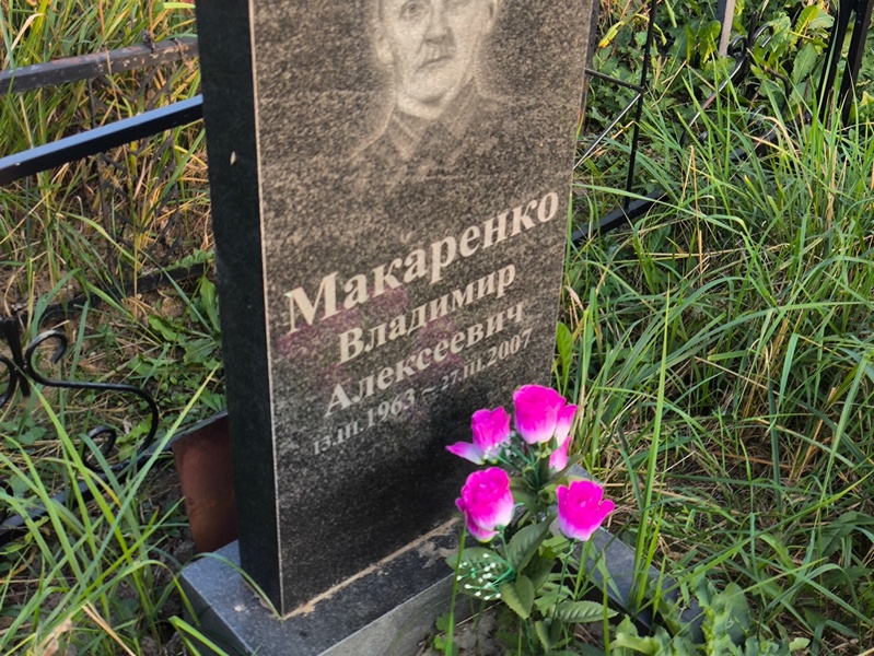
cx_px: 437
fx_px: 1263
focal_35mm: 50
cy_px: 328
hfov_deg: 38.2
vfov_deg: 29.1
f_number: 1.7
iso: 80
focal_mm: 4.71
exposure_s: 1/120
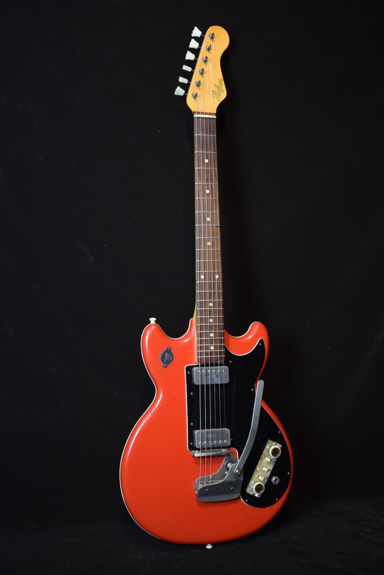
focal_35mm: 39
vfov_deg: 49.6
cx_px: 192
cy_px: 288
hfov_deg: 34.2
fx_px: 624
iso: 1600
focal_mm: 26
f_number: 4
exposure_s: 1/30
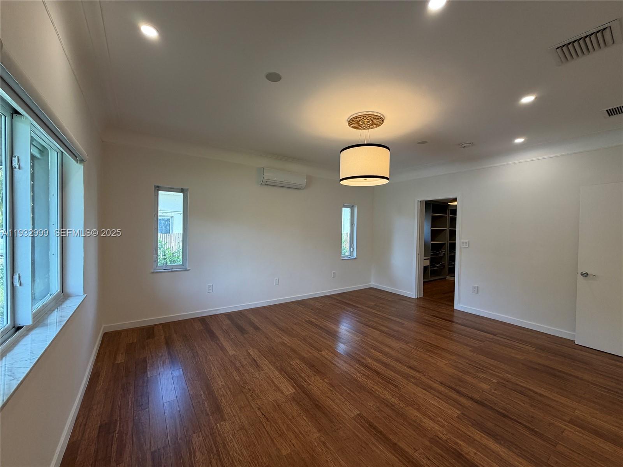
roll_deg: -0.8
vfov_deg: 85.7
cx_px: 312
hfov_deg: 102.1
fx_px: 252
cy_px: 234
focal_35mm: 14
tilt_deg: -0.9
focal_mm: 2.22
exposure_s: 1/120
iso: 100
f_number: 2.2
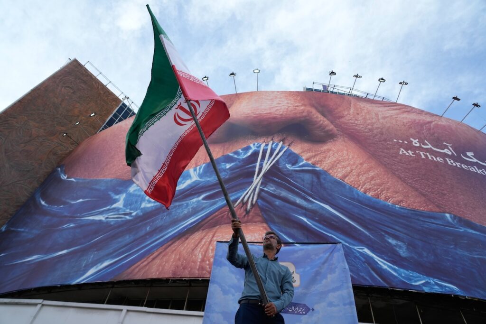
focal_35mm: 24
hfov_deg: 73.7
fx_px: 324
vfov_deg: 53.1
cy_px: 162
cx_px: 243
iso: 500
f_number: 5
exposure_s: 1/800
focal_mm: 24
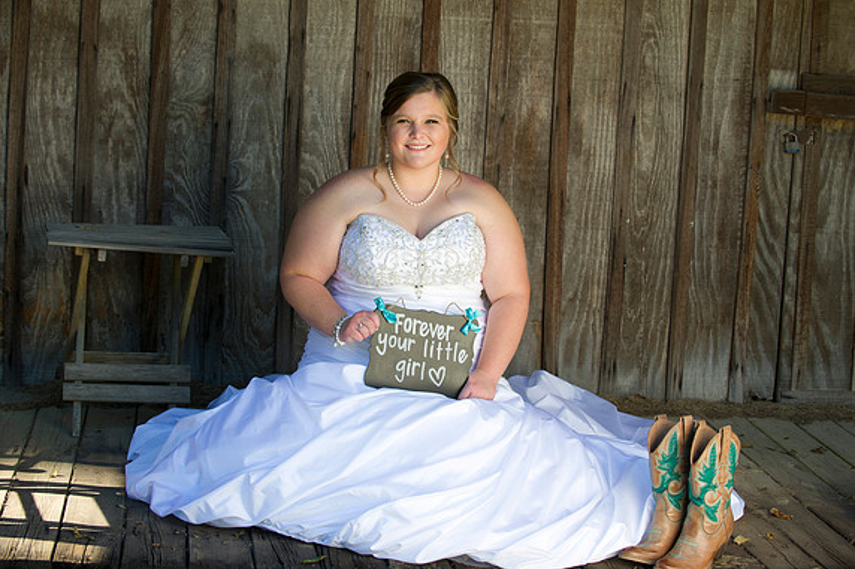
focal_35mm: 71
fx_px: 1686
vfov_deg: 19.2
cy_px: 282
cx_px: 423
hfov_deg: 28.5
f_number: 4.5
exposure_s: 1/160
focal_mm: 70
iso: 200
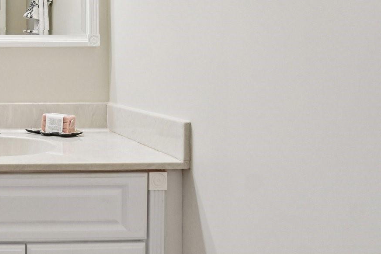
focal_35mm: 35
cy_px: 81
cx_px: -41
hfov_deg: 42.4
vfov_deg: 37.4
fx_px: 370
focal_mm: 10
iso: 400
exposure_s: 1/20
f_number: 8
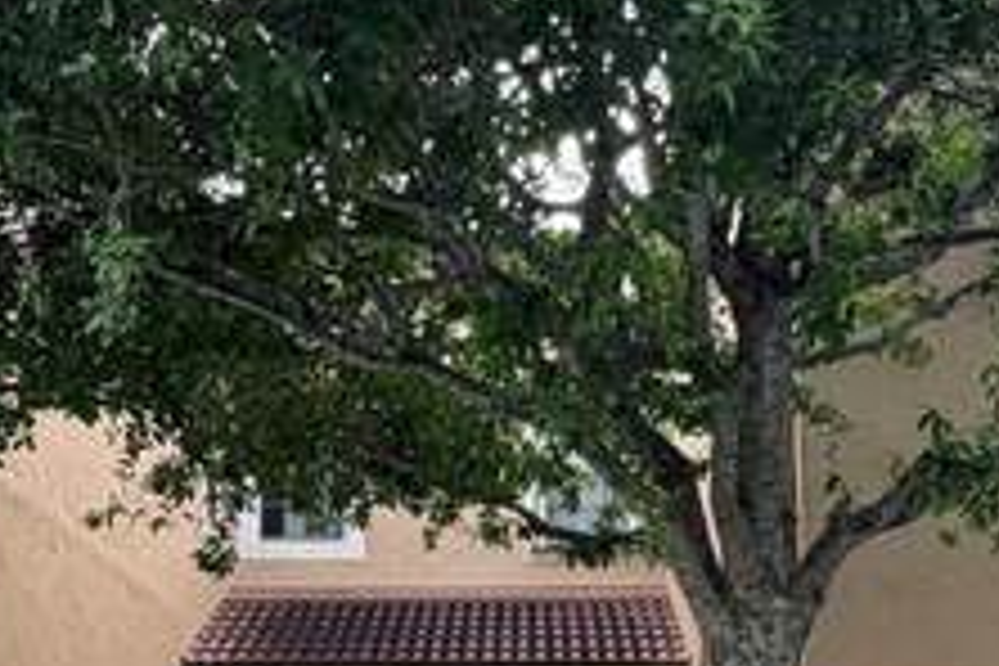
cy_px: 662
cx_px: 558
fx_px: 1748
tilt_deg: +6.2
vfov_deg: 20.9
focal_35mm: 63
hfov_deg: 31.9
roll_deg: -0.1
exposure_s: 1/121
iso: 80
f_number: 2.2
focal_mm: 2.22
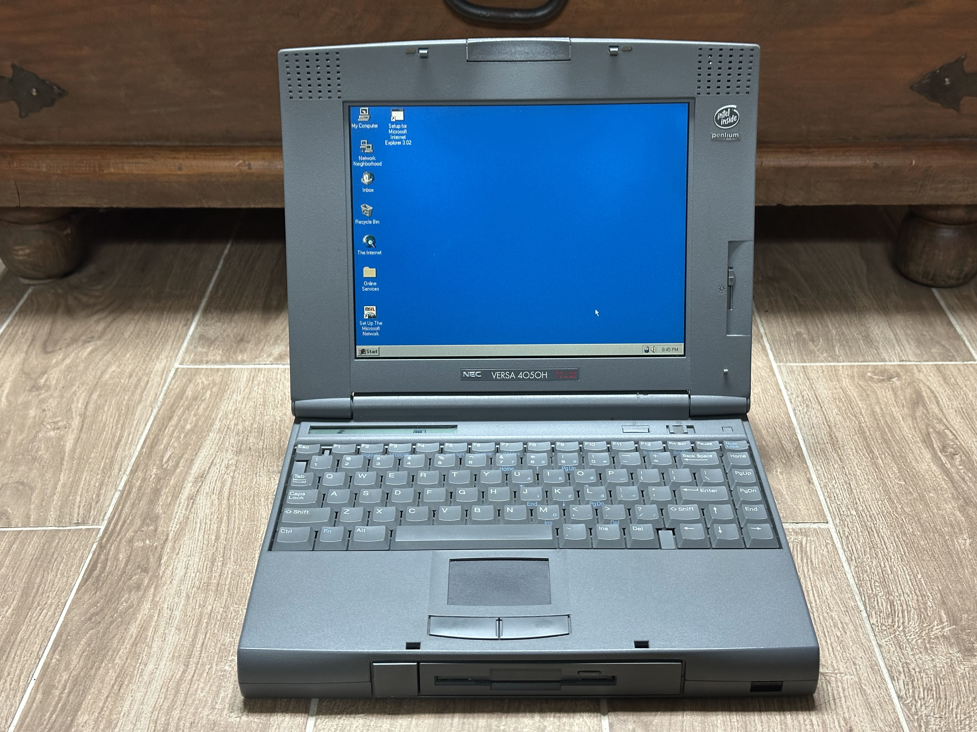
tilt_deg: -28.5
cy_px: 366
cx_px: 488
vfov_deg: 30.3
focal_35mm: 48
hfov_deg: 39.7
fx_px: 1355
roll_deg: +0.6
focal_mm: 6.86
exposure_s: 1/60
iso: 250
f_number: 1.78
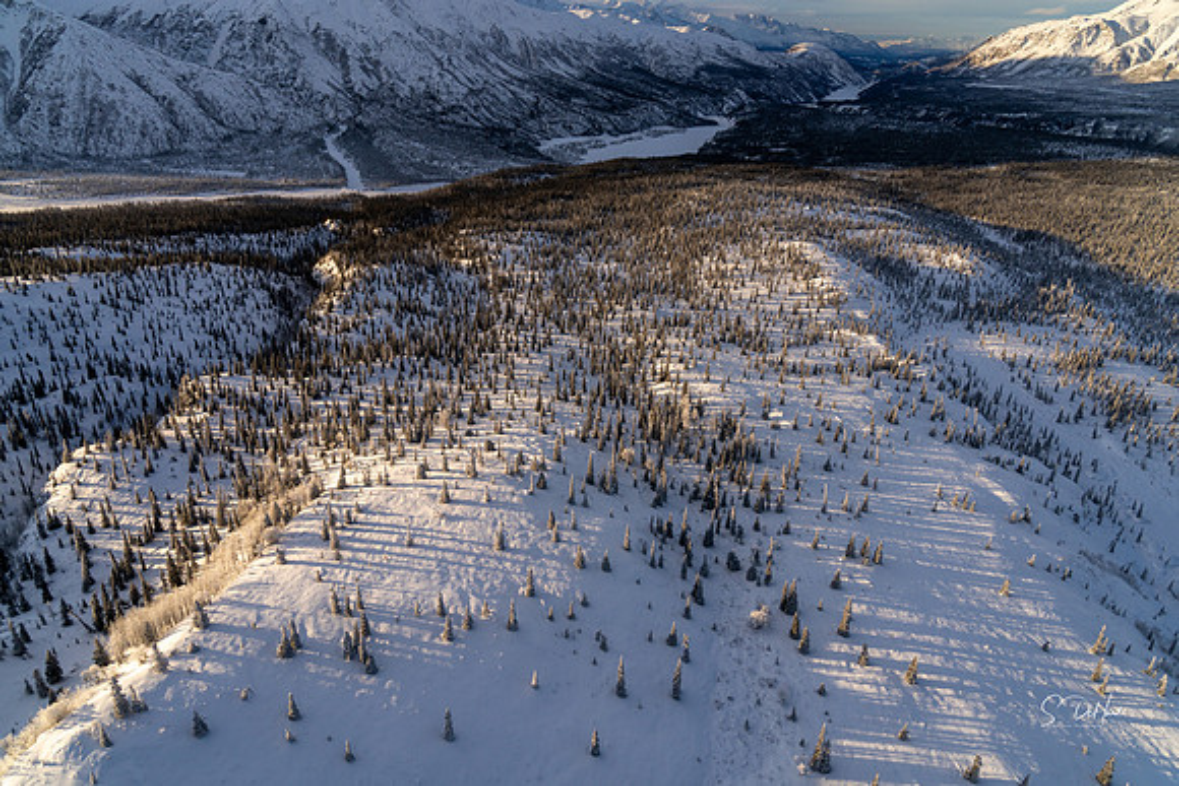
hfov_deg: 73.7
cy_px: 393
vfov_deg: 53.2
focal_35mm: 24
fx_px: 786
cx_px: 590
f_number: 11
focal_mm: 24
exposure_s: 1/640
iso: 320
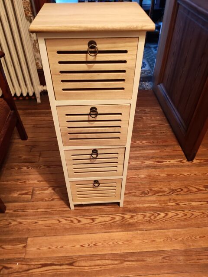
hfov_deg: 51.4
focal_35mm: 27
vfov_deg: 65.3
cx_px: 104
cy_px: 138
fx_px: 216
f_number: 1.9
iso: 3200
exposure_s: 1/25
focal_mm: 6.12
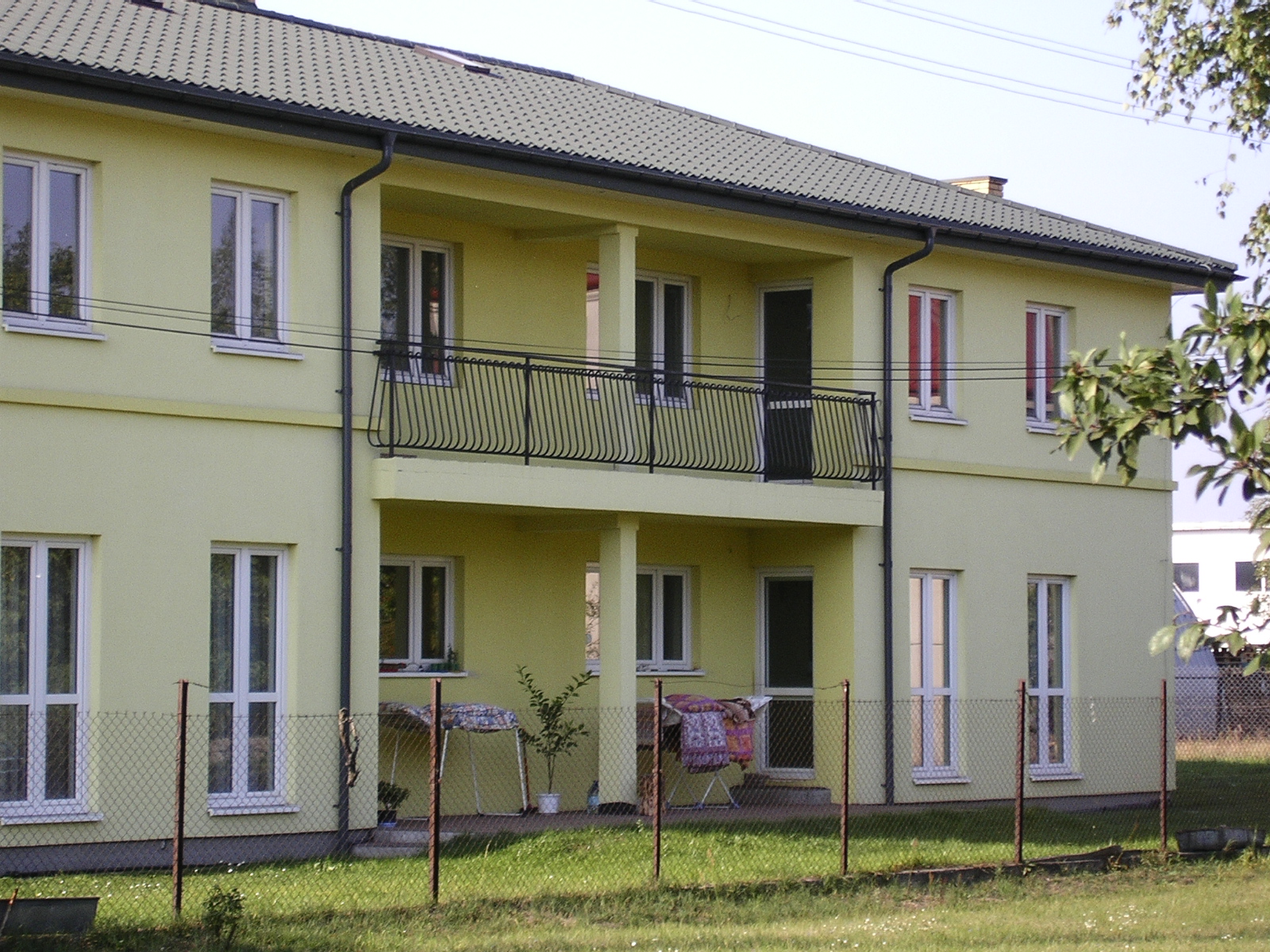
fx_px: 4182
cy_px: 476
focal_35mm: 114
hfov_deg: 17.3
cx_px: 635
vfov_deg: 13.0
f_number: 5
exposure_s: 1/160
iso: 50
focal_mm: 17.4
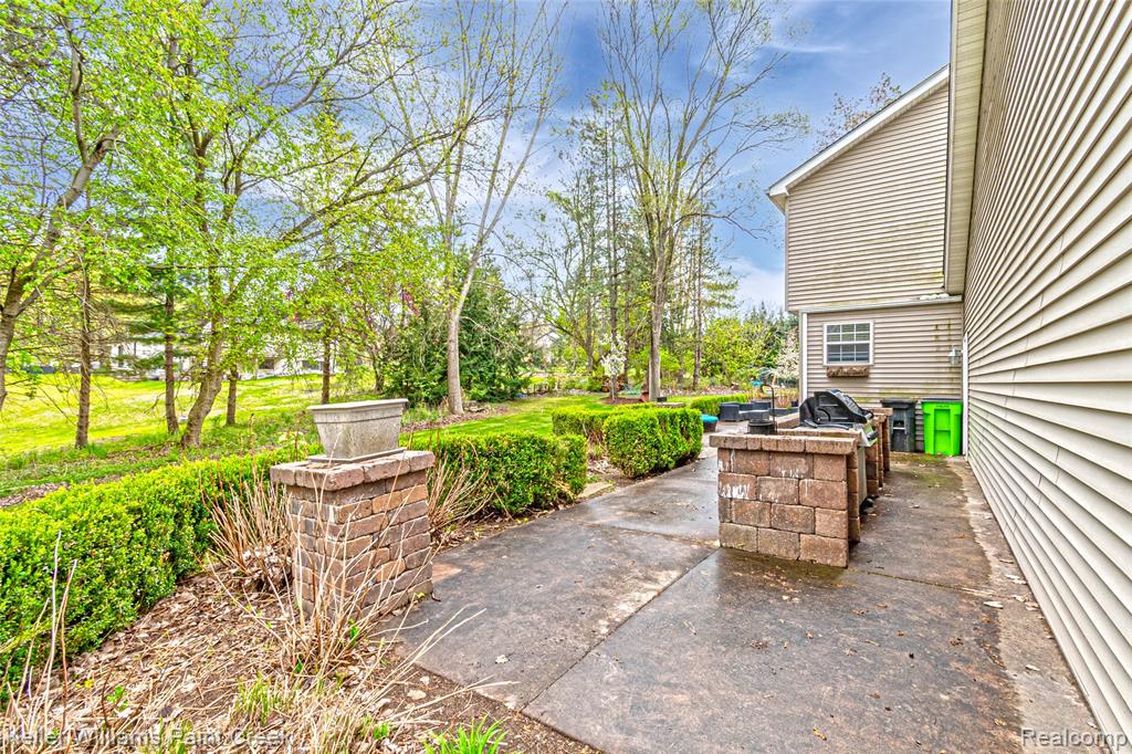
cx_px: 566
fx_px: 471
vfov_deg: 77.3
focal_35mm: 15
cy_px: 377
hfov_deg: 100.4
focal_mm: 10
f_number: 14
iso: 160
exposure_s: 1/50
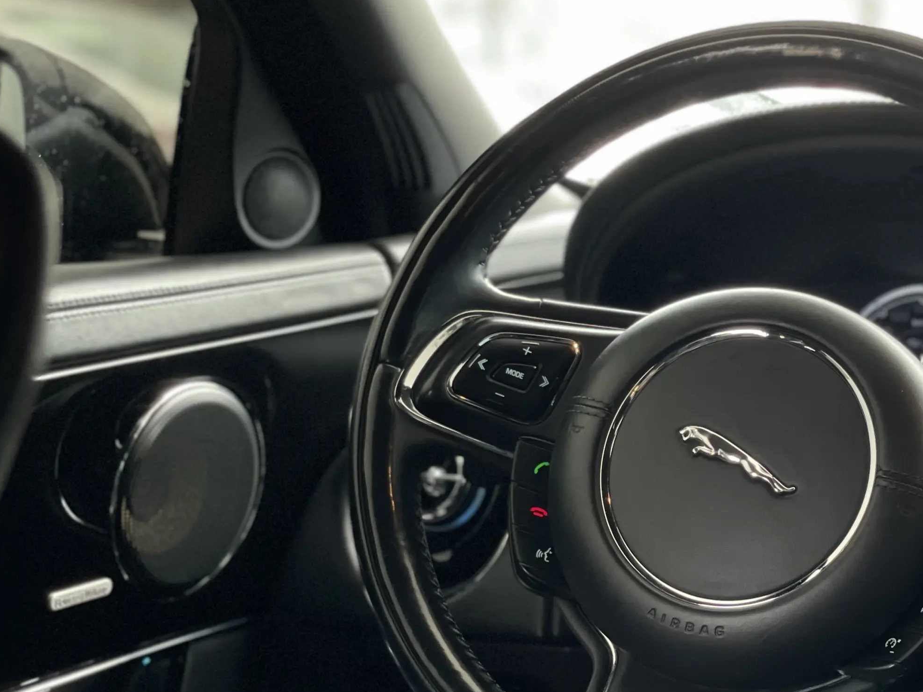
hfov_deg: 21.1
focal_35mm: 92
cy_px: 423
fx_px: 2453
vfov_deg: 16.1
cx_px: 731
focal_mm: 6
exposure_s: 1/40
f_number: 2
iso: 320
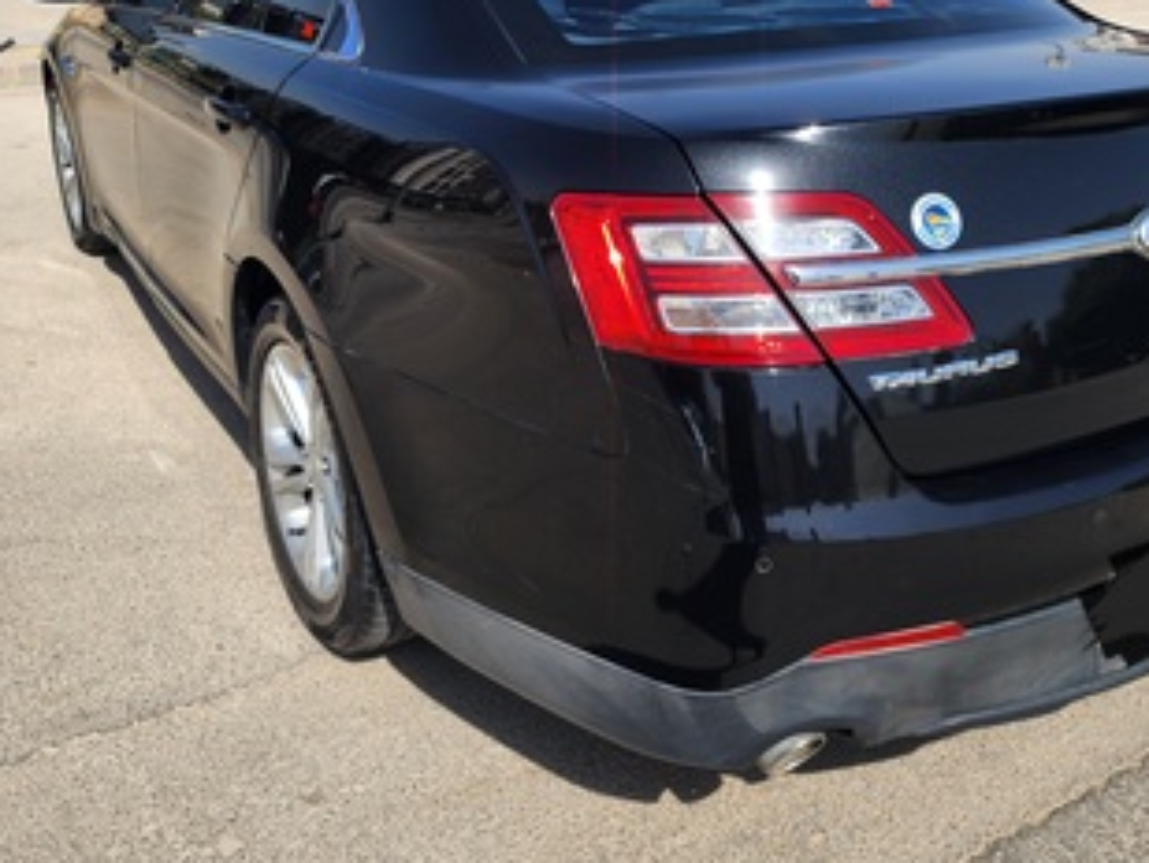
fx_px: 1129
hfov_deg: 53.8
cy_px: 259
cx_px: 649
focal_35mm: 34
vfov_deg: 41.0
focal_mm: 6.4
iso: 12
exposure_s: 1/1000
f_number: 1.8
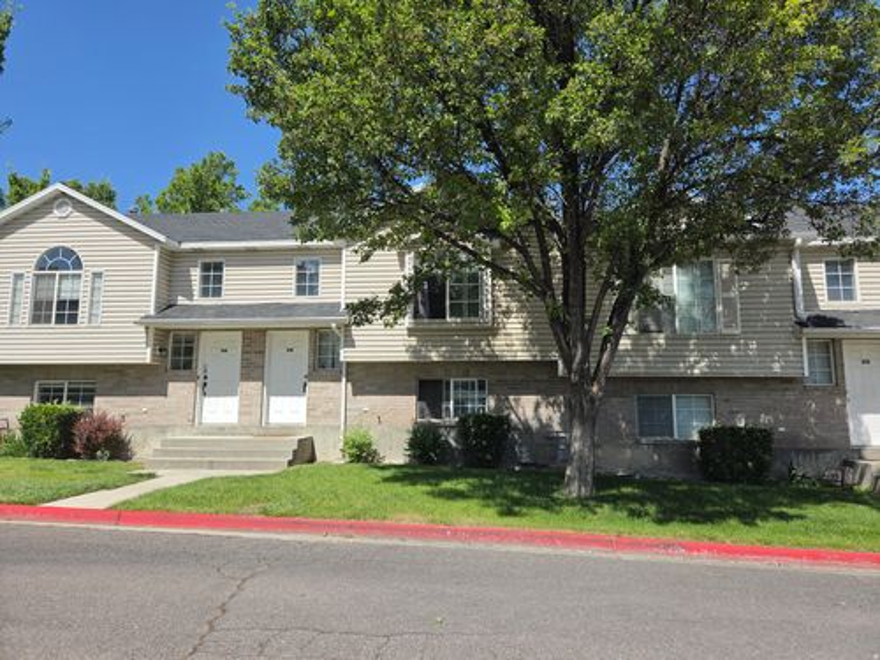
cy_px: 330
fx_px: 585
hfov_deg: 73.9
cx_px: 440
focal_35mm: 23
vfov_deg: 58.9
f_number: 1.8
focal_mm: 5.4
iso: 80
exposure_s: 1/4459
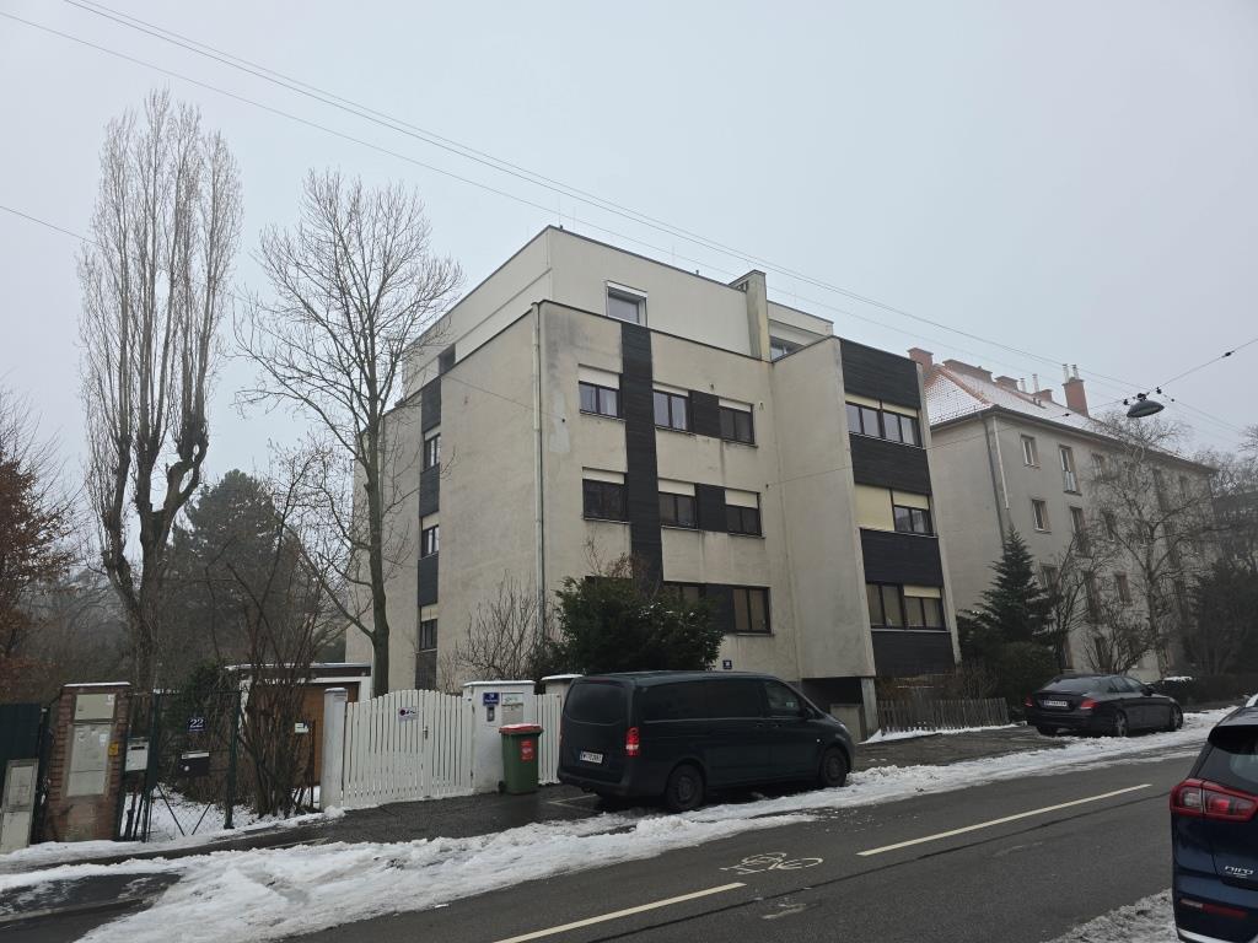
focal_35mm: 23
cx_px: 629
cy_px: 472
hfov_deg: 73.9
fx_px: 836
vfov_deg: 58.9
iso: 16
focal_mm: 6.3
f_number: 1.7
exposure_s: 1/100
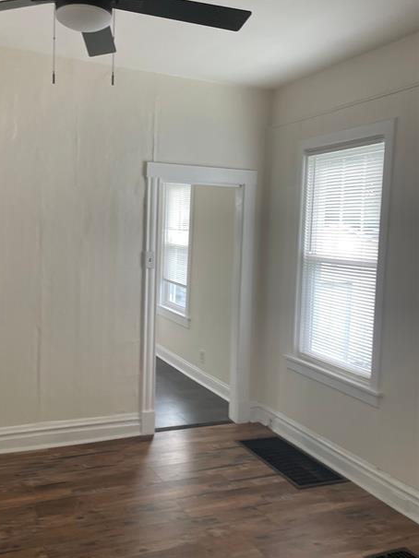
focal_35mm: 33
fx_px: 532
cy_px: 264
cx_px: 154
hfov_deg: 42.6
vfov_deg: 55.3
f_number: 1.6
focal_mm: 4.2
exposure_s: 1/60
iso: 64
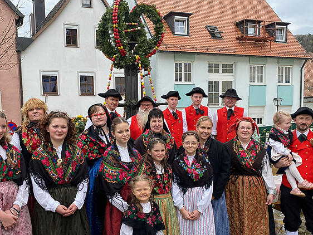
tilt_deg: -6.4
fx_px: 335
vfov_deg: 38.3
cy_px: 156
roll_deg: +1.7
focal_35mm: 37
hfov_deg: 50.0
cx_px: 138
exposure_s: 1/728
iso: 32
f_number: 1.8
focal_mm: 4.25
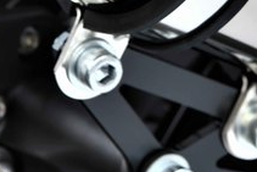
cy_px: -114
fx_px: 1893
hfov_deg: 7.8
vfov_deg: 5.1
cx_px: 202
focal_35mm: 265
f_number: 7.1
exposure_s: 1/640
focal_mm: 70
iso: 640
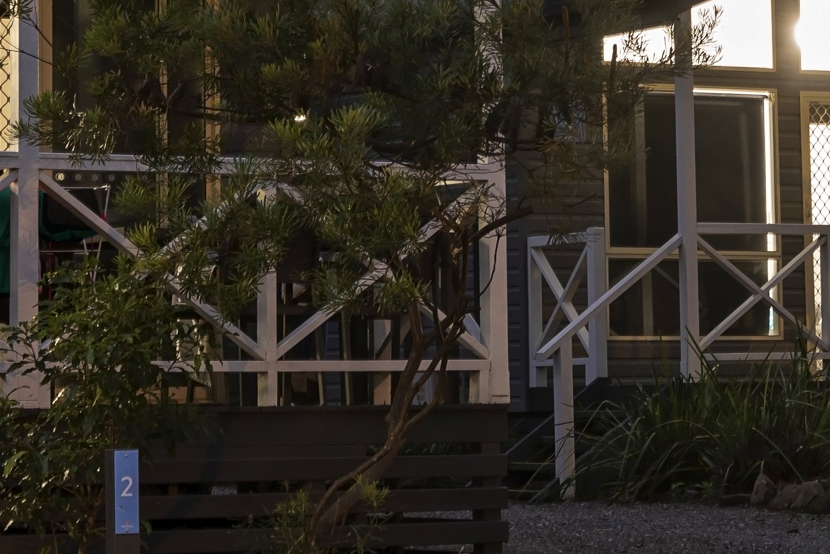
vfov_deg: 8.7
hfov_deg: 13.2
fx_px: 3575
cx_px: 484
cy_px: -143
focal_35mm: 155
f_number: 8
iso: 200
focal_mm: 38
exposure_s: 8
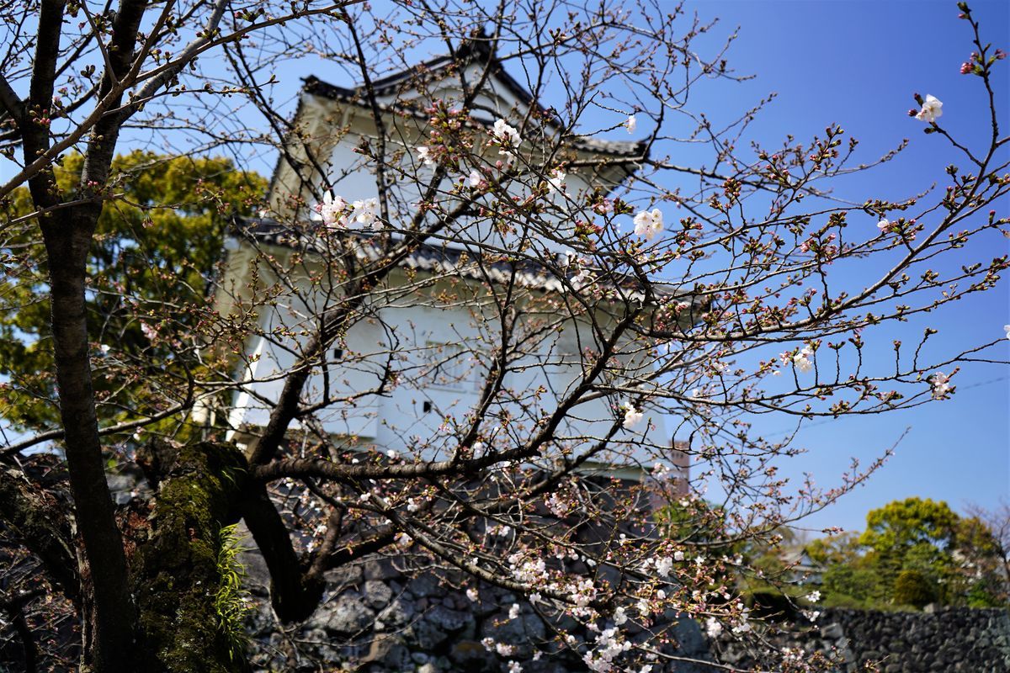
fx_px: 1010
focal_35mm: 36
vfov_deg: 36.9
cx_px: 505
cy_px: 336
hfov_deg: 53.1
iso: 100
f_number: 5
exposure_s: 1/125
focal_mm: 36
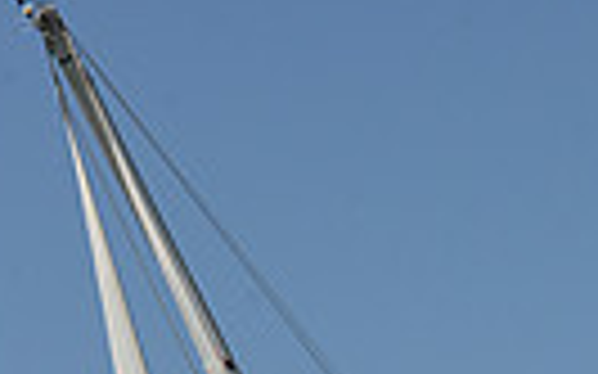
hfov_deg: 6.7
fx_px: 5083
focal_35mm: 312
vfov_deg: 4.0
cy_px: 1248
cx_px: 803
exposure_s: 1/800
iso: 320
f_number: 11
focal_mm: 70
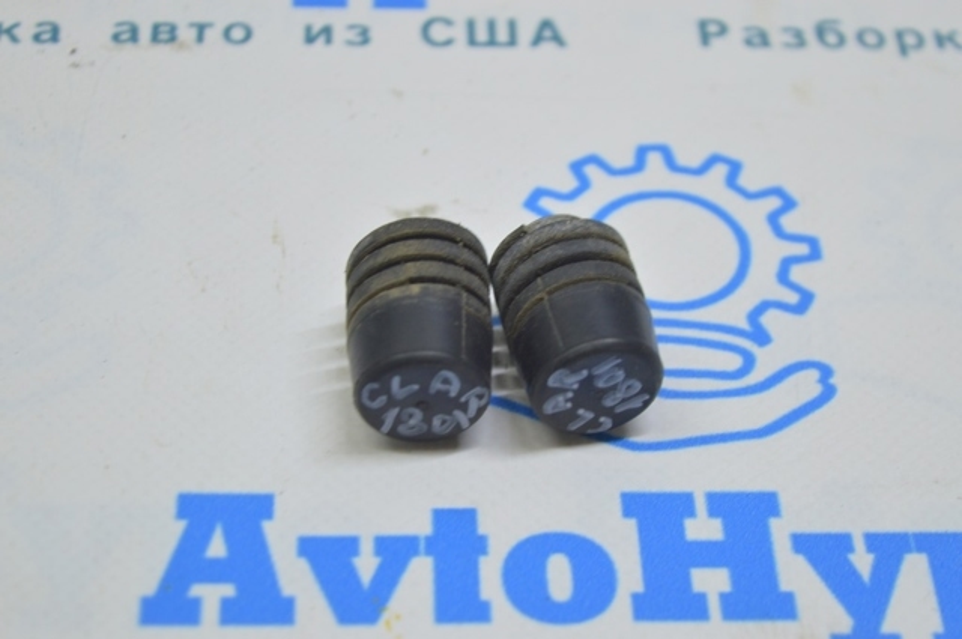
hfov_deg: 24.6
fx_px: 2202
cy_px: 320
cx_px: 481
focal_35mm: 82
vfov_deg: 16.5
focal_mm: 55
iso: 400
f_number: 5.6
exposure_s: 1/25
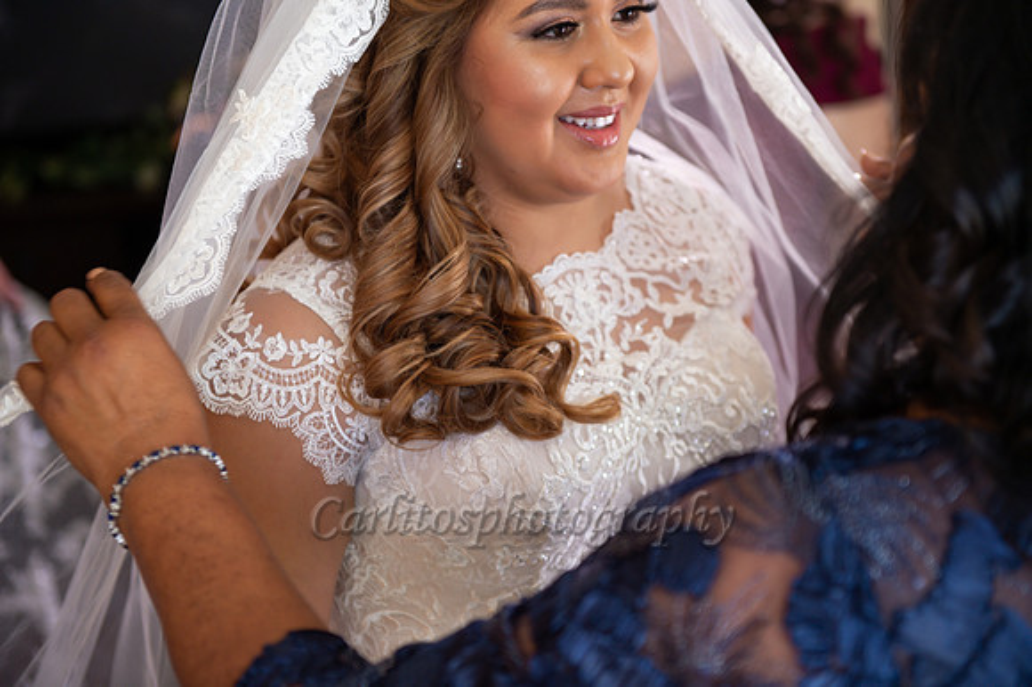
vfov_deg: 19.4
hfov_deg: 28.9
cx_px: 516
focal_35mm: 70
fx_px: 2005
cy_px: 344
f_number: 2.8
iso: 400
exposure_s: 1/60
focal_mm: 70
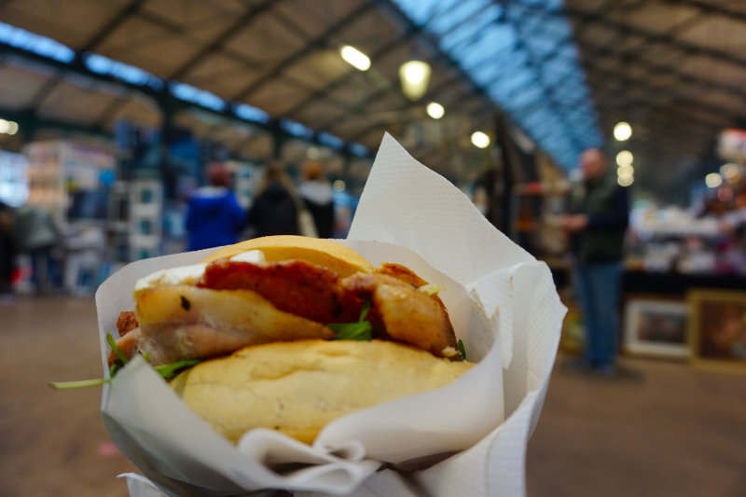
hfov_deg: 73.8
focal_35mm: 24
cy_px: 248
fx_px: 497
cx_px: 373
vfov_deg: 53.1
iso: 400
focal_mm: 16
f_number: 4
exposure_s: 1/60
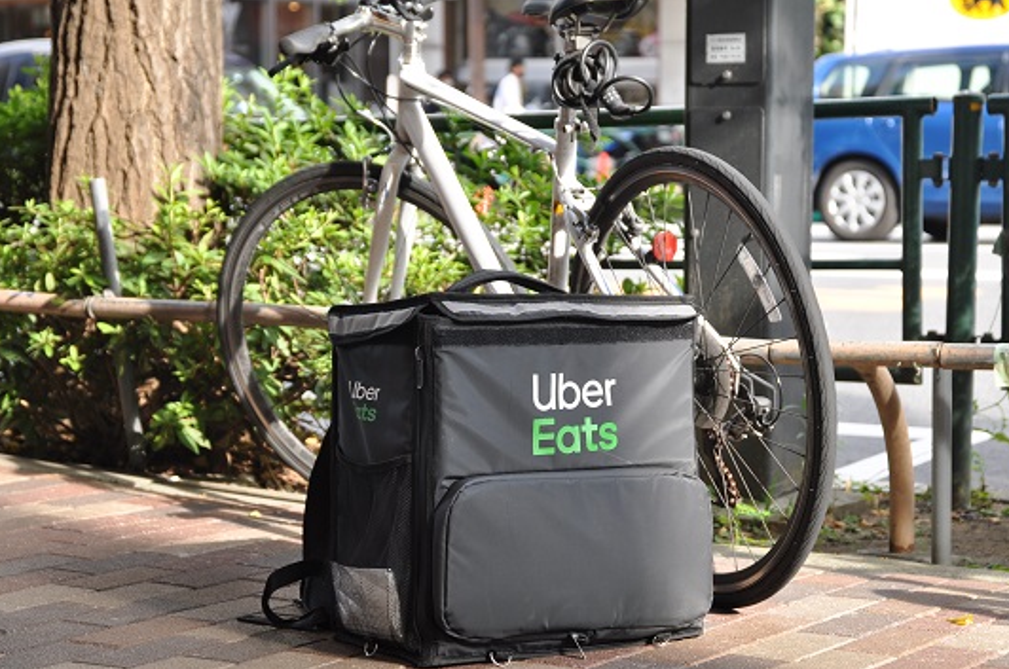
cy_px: 301
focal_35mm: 88
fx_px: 2463
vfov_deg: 15.5
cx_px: 525
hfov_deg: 23.2
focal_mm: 52
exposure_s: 1/100
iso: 200
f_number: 3.8
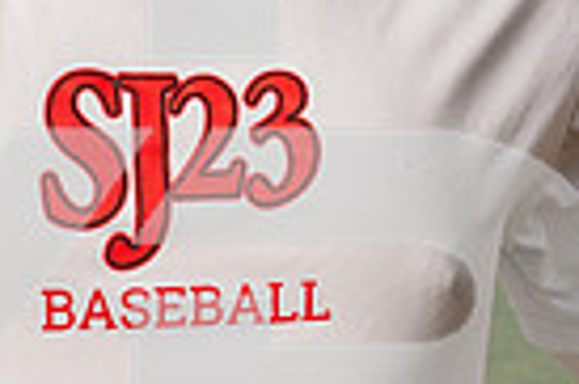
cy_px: -186
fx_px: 3598
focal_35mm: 224
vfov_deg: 6.1
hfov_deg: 9.1
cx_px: 17
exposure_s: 1/250
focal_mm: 49
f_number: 8
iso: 50
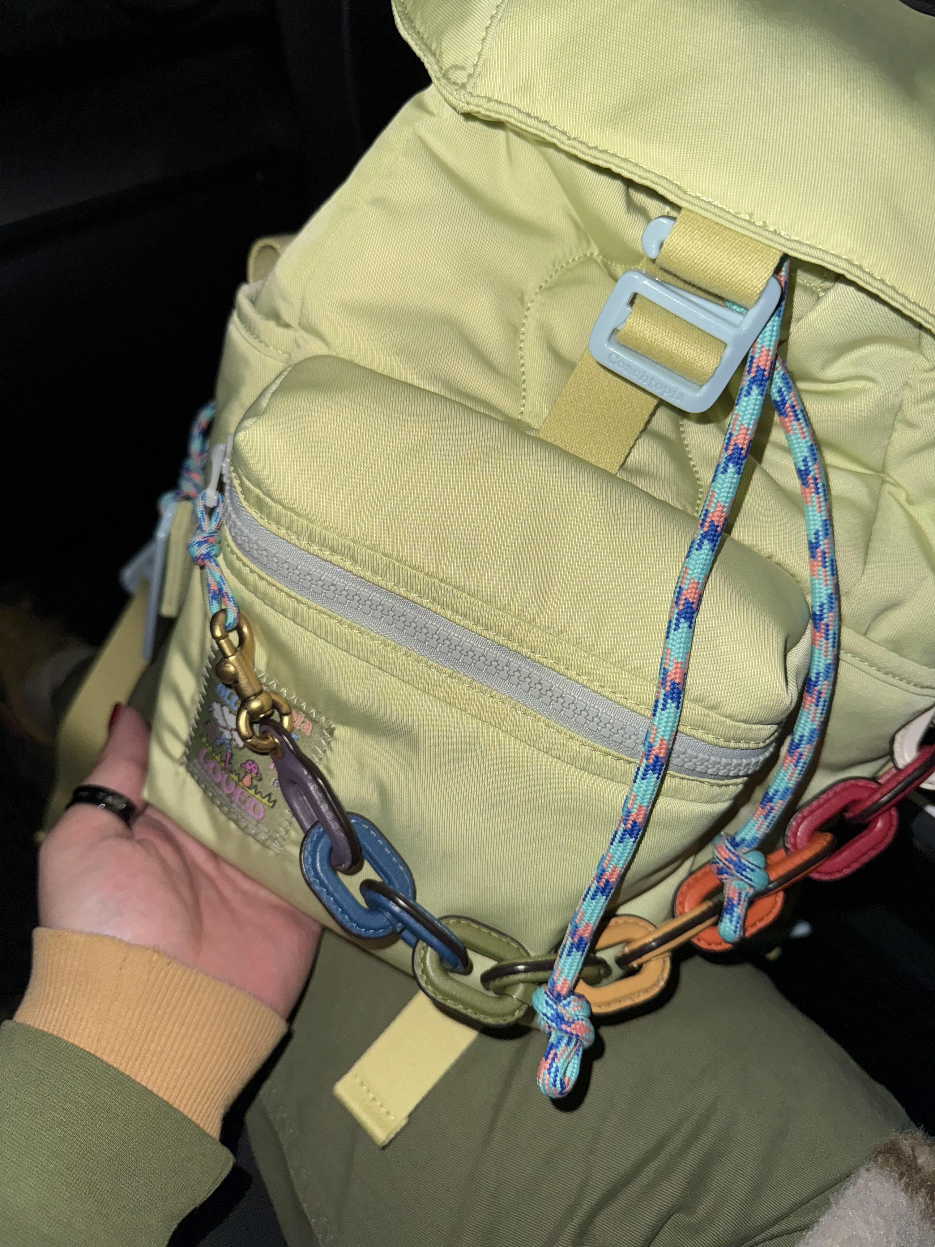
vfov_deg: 71.6
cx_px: 468
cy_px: 624
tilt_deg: -45.8
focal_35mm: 24
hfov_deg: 56.8
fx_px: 864
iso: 50
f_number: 1.78
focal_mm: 6.76
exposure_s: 1/4
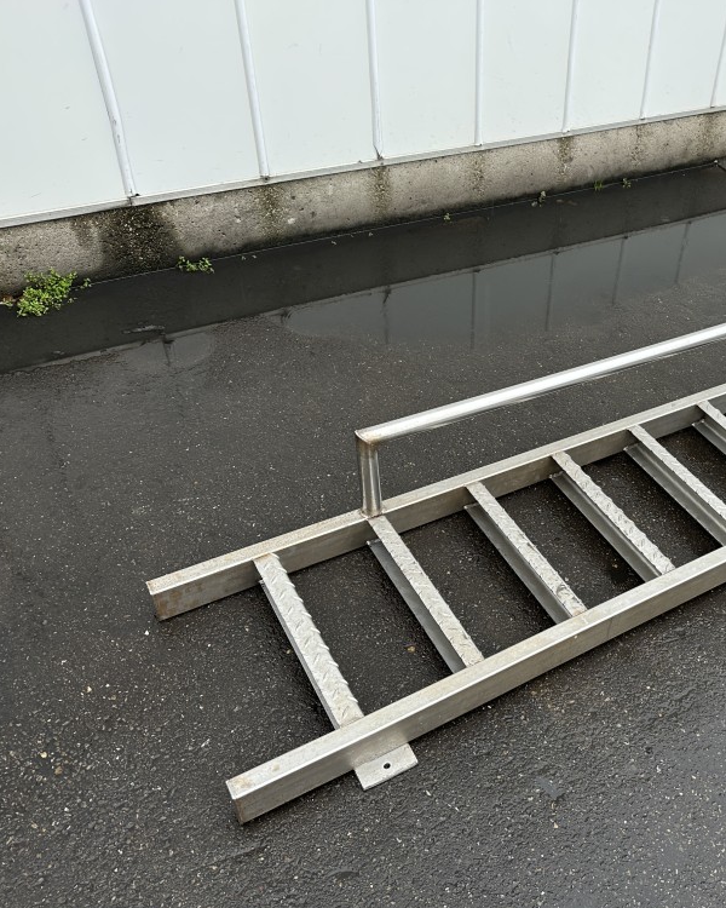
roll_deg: -10.1
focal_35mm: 32
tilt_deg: -41.2
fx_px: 859
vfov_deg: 55.7
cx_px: 612
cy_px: 460
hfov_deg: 43.0
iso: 80
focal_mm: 6.86
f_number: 1.78
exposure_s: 1/121
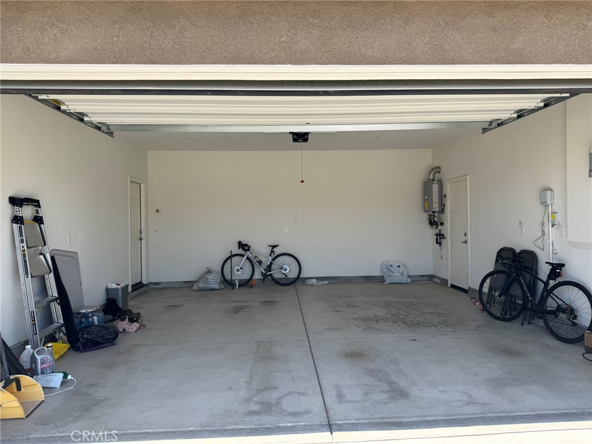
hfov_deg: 71.6
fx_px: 410
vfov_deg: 56.8
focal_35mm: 24
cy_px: 222
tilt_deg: -1.3
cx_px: 296
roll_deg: +0.6
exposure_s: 1/1366
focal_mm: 6.76
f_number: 1.78
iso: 80
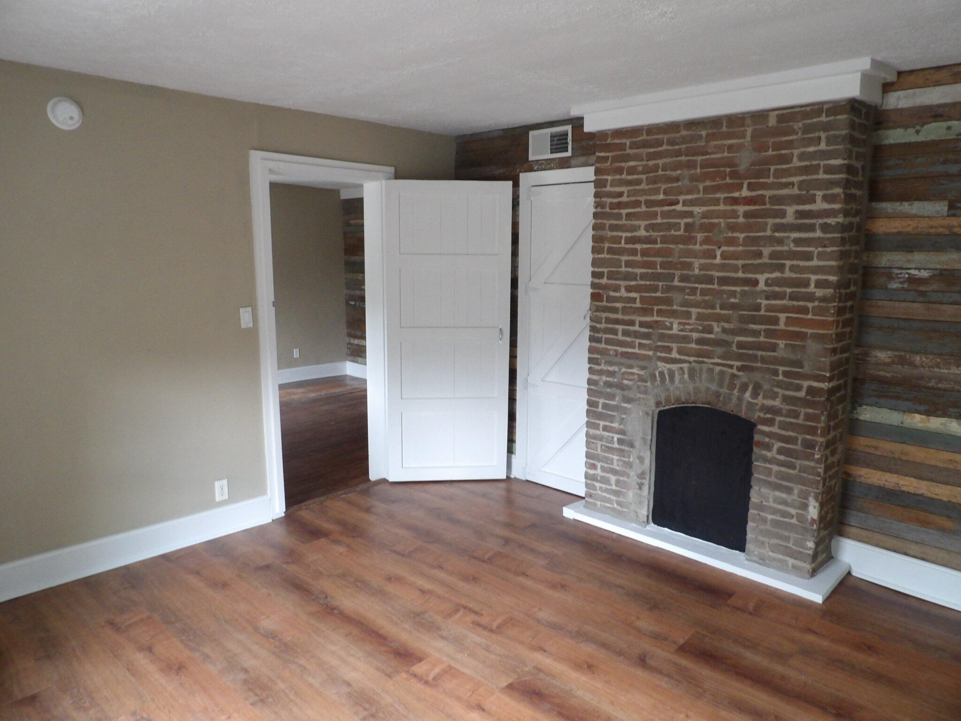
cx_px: 480
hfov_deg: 71.6
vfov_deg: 56.8
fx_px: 666
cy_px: 360
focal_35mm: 24
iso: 350
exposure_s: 1/17
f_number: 3.2
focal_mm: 4.3
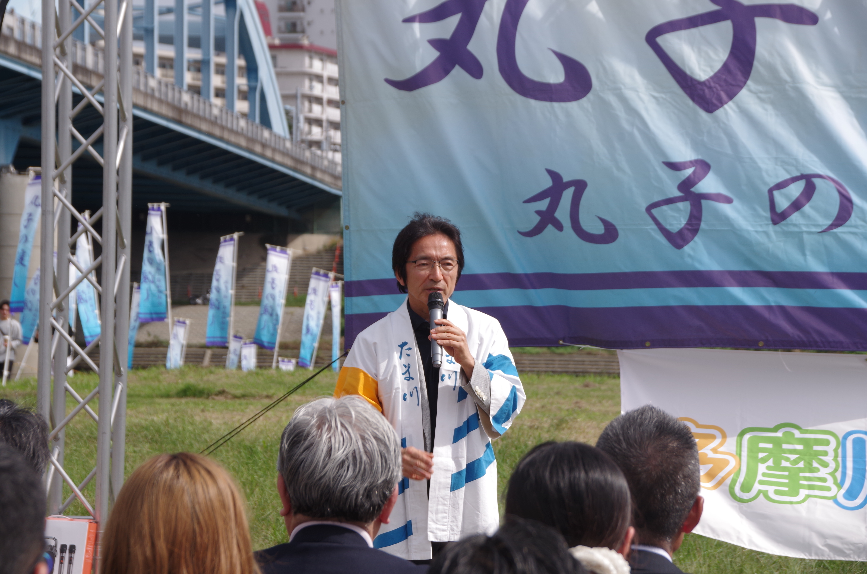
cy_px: 287
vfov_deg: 10.3
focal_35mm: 132
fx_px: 3172
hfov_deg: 15.6
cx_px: 434
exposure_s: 1/320
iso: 160
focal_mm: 88
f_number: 8
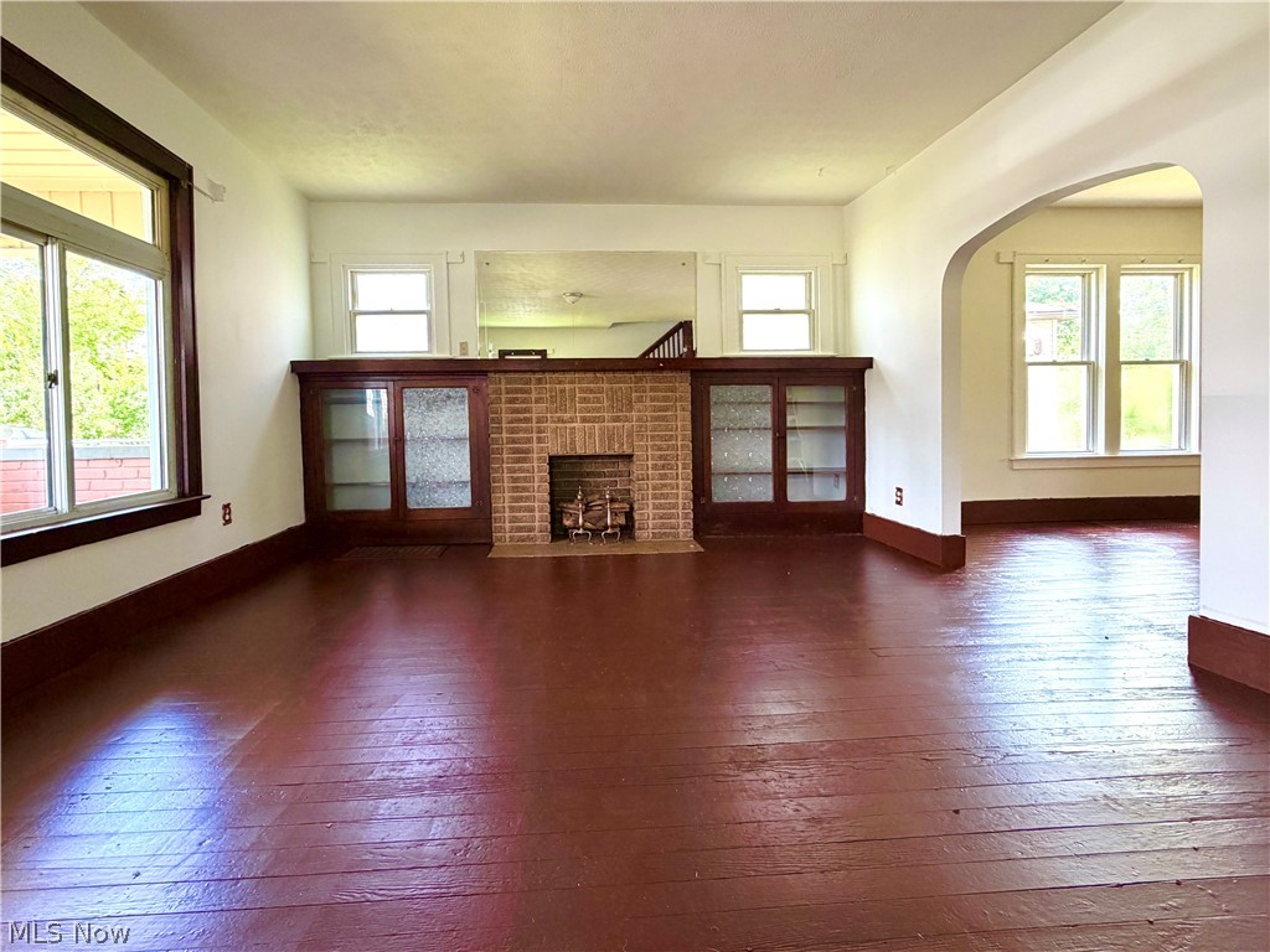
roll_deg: -1.0
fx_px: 514
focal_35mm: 14
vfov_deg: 85.7
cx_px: 635
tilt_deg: -6.6
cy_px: 476
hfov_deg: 102.1
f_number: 2.2
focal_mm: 2.22
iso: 250
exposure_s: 1/121
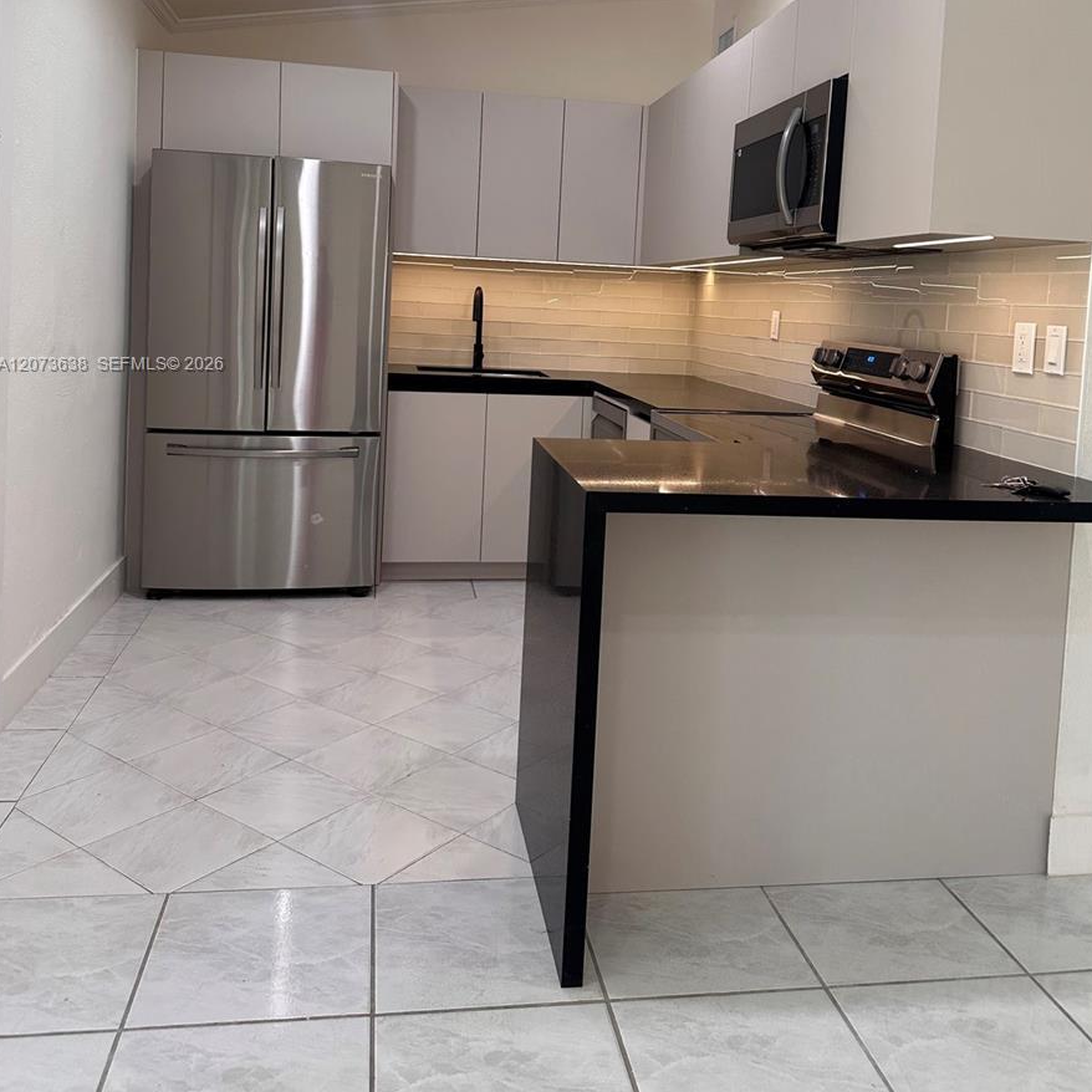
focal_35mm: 29
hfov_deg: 55.6
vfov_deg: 54.5
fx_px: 1035
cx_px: 553
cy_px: 366
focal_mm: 6.86
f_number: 1.78
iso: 125
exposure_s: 1/120
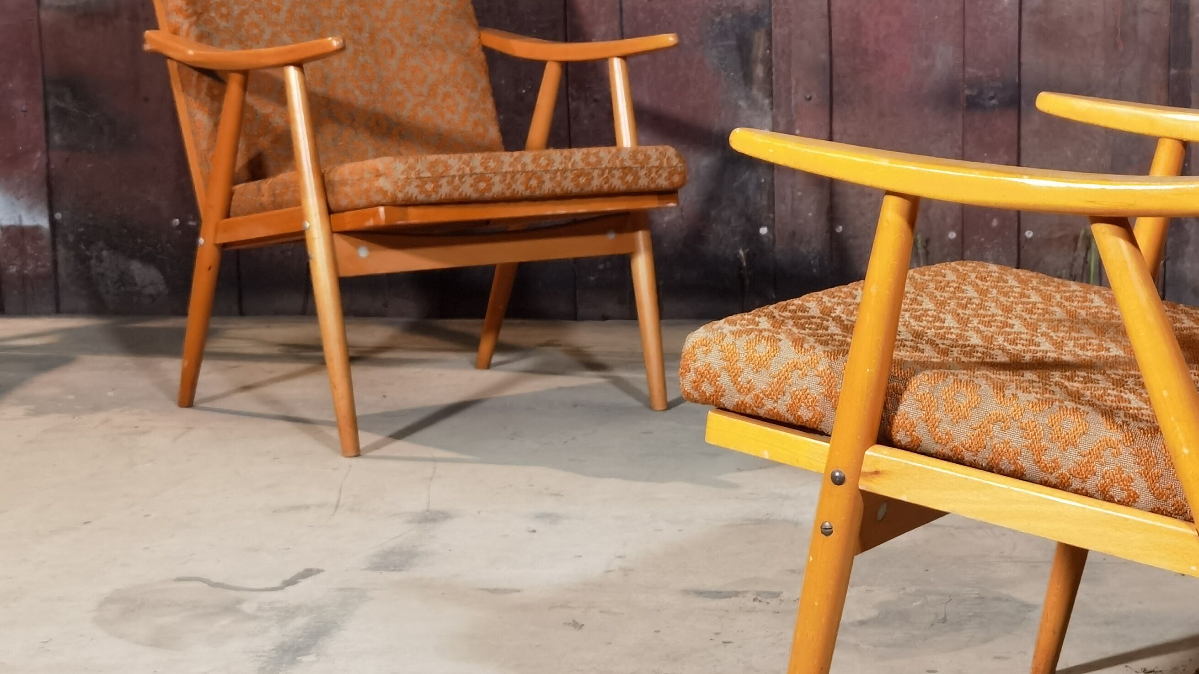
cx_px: 907
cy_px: 366
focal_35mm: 80
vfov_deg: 15.1
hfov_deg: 26.2
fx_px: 2543
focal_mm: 6.71
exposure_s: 1/33.3
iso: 320
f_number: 1.9
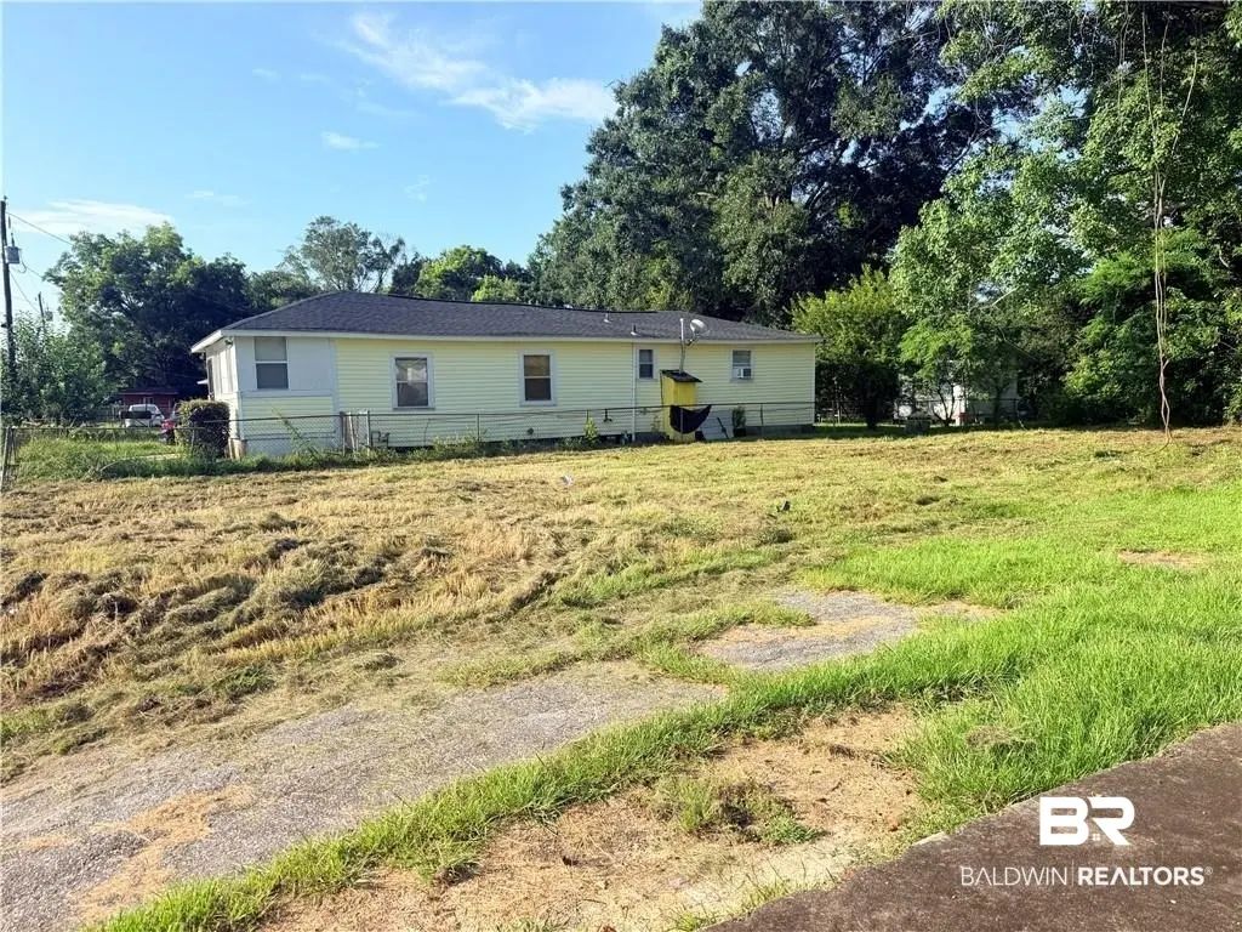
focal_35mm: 24
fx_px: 861
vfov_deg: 56.8
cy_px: 466
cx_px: 621
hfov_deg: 71.6
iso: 80
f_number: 1.78
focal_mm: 6.76
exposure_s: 1/2370
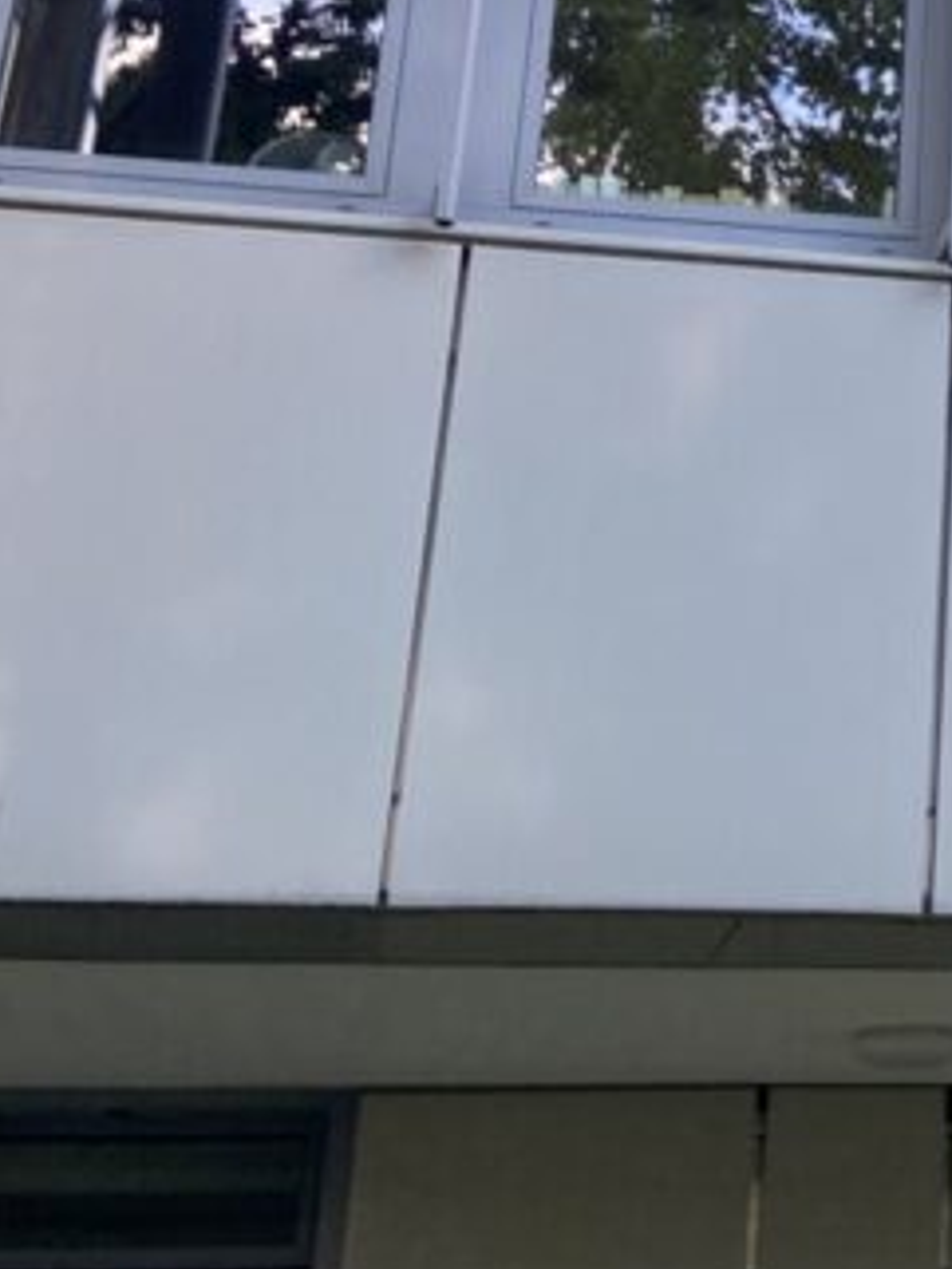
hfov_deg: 16.4
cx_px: 1379
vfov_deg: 22.6
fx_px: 3042
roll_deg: +3.2
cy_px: -4
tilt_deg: +24.3
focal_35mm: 83
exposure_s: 1/121
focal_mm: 4.25
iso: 80
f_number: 1.8
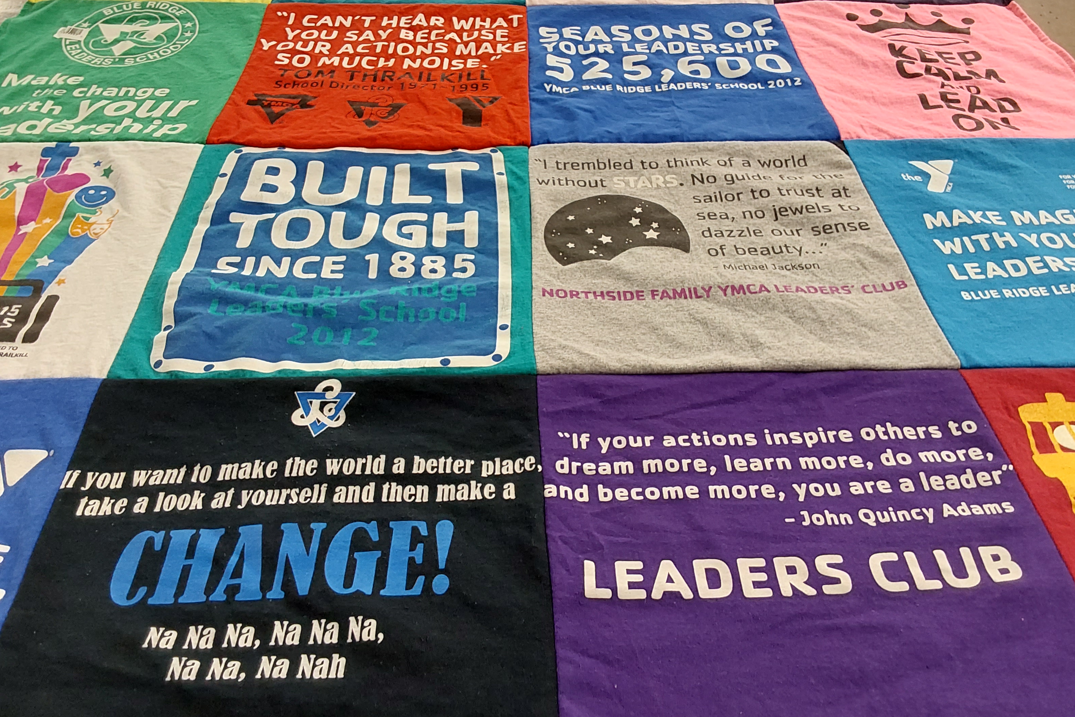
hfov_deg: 61.9
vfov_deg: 43.6
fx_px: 896
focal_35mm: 30
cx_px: 541
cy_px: 327
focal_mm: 2.91
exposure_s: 1/50
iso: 125
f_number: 1.9
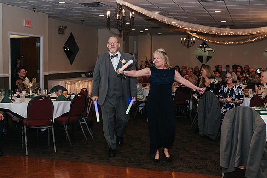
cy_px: 88
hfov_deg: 42.0
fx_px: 347
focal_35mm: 47
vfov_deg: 28.7
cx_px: 146
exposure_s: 1/200
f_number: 3.2
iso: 800
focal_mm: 35
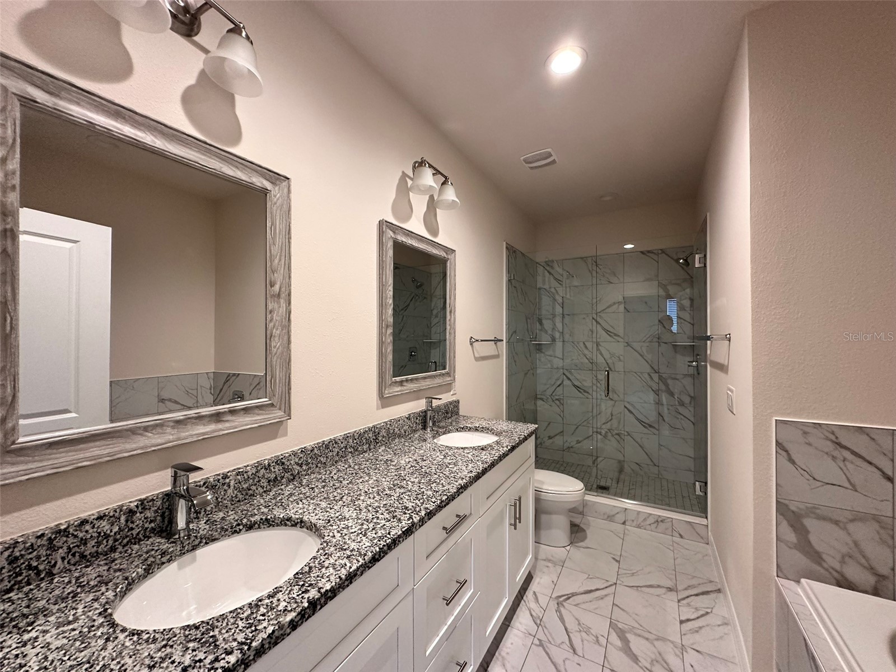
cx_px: 448
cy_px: 336
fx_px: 362
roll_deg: +0.1
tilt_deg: +0.2
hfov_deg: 102.1
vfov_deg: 85.7
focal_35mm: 14
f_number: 2.2
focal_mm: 2.22
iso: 400
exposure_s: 1/120
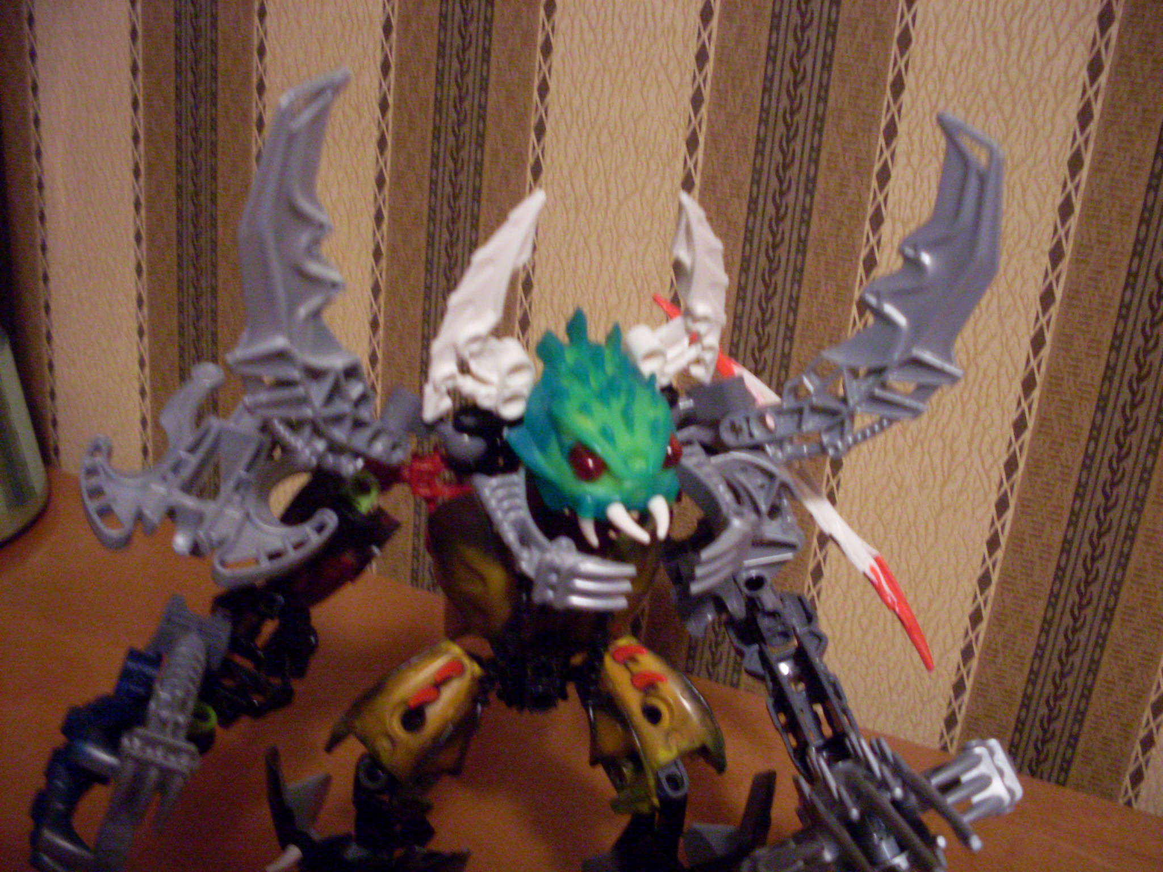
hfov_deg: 49.0
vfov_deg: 37.7
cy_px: 436
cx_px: 582
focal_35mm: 38
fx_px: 1277
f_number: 2.8
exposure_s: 1/8
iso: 200
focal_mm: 6.3
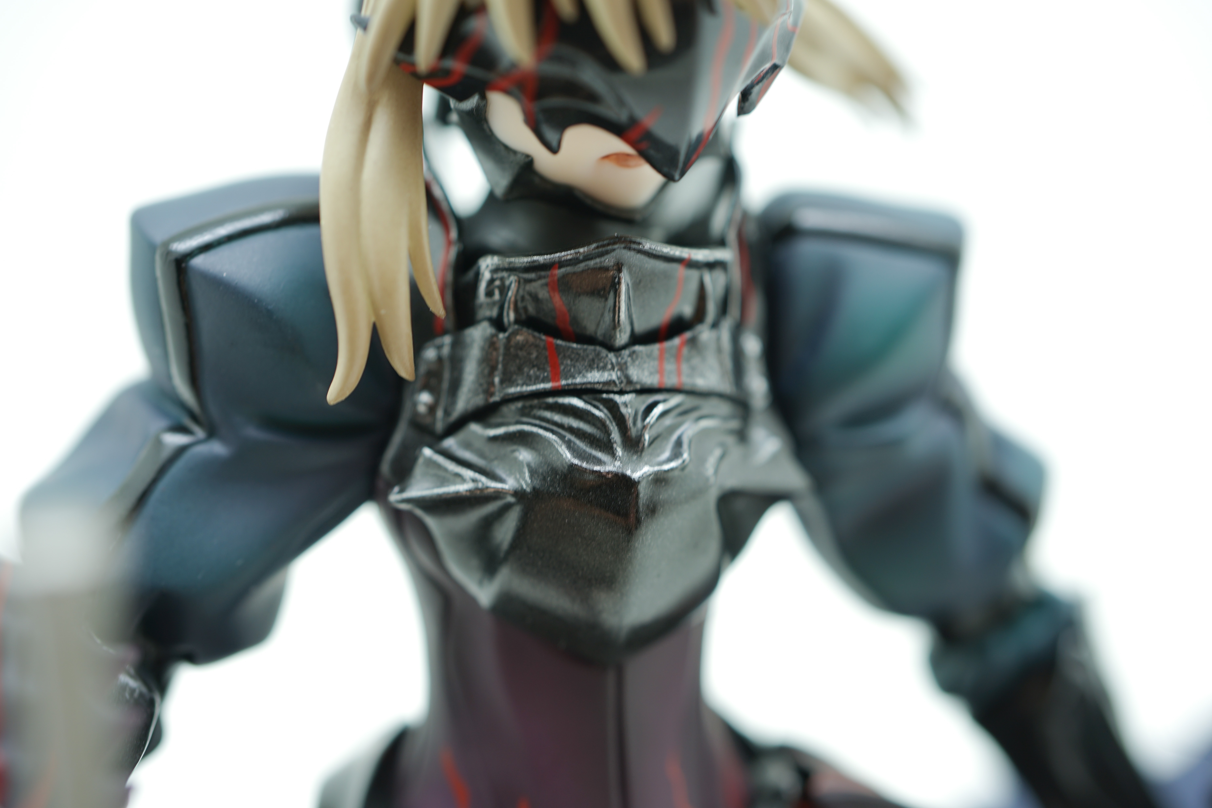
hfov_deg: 39.6
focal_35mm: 50
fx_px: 1683
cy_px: 404
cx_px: 606
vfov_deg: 27.0
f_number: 3.5
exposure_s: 1/13
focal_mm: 50
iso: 50
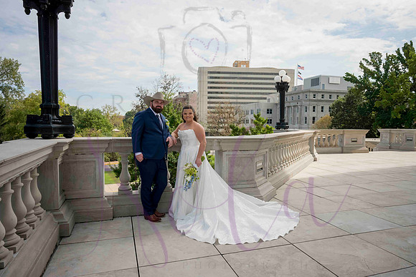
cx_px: 213
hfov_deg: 70.4
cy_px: 138
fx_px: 295
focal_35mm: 26
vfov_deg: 50.4
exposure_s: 1/400
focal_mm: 24
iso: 560
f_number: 14
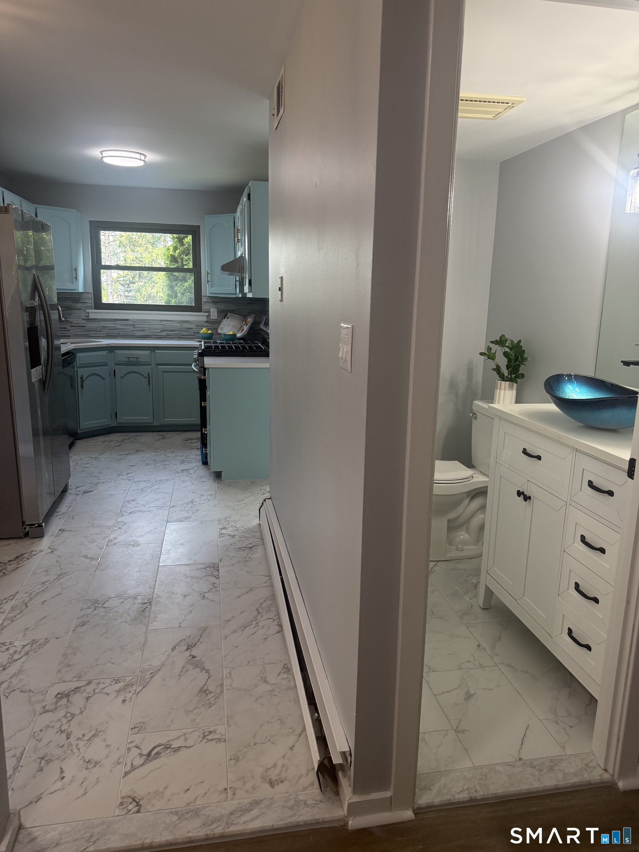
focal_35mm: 24
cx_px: 320
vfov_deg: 71.6
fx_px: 591
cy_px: 426
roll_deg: -1.0
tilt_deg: -11.8
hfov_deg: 56.8
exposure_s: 1/197
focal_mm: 6.76
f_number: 1.78
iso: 200
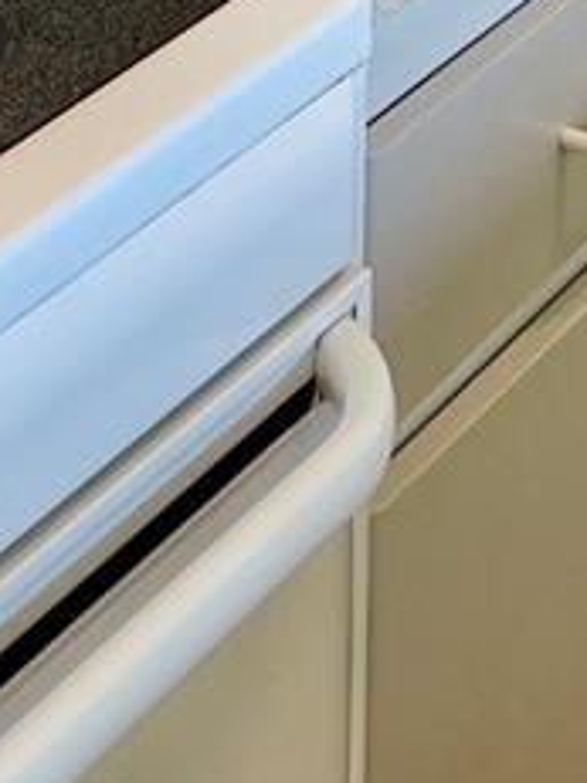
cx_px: 302
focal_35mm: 130
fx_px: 2942
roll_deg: -0.2
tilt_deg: -13.6
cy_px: -583
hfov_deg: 11.4
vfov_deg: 13.7
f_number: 1.6
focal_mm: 5.1
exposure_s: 1/120
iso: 80
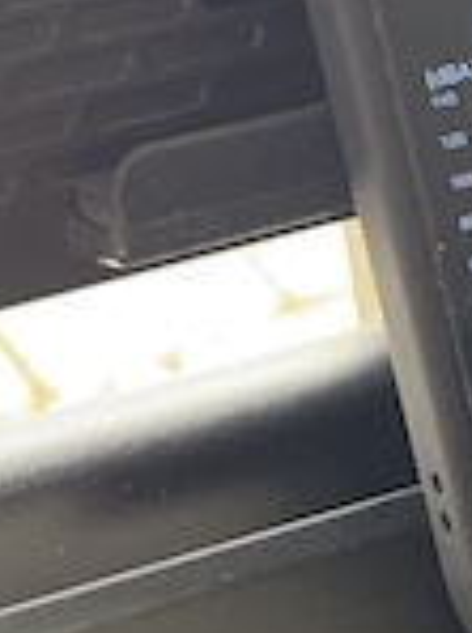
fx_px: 2556
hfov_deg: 10.4
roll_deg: +0.0
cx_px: 591
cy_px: -123
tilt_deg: -27.6
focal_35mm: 140
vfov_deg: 13.7
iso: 125
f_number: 1.6
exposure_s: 1/74
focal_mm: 5.1
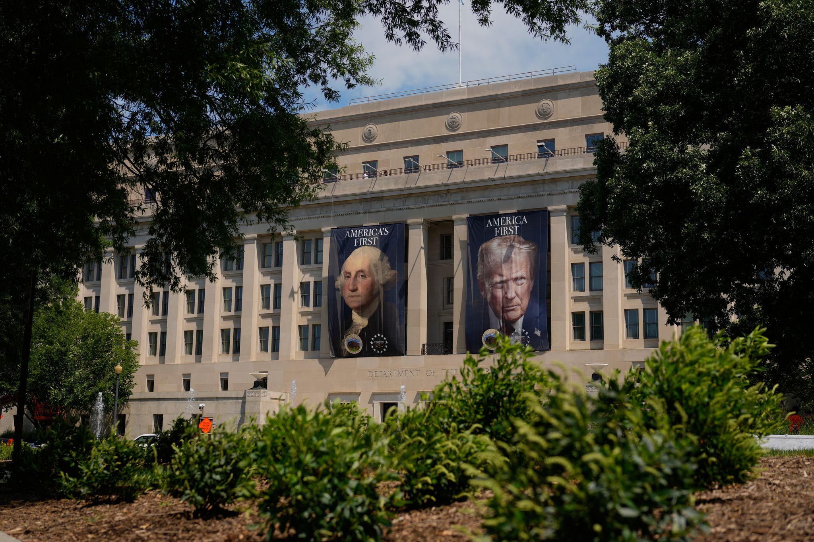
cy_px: 271
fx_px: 1130
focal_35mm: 50
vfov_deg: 27.0
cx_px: 407
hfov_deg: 39.6
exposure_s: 1/800
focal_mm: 50
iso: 50
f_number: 4
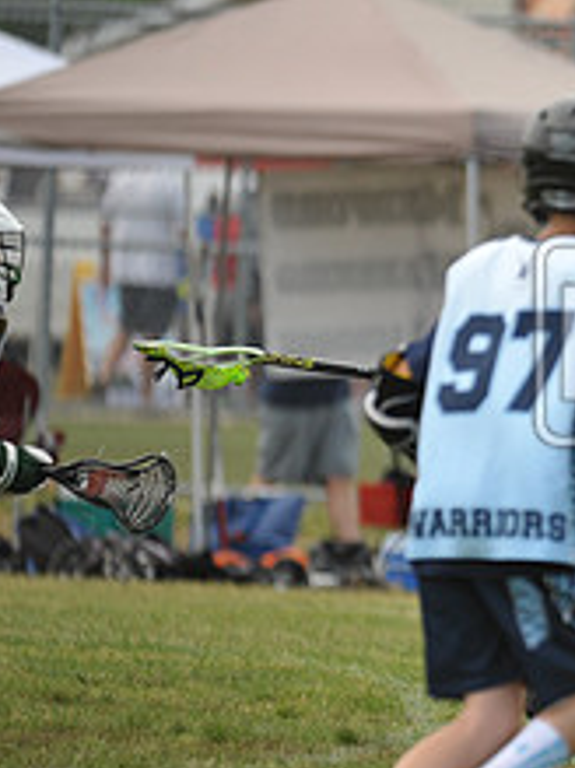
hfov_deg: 1.9
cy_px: 365
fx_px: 17492
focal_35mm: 789
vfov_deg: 2.5
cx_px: 954
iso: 800
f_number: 4
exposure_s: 1/2500
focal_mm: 310
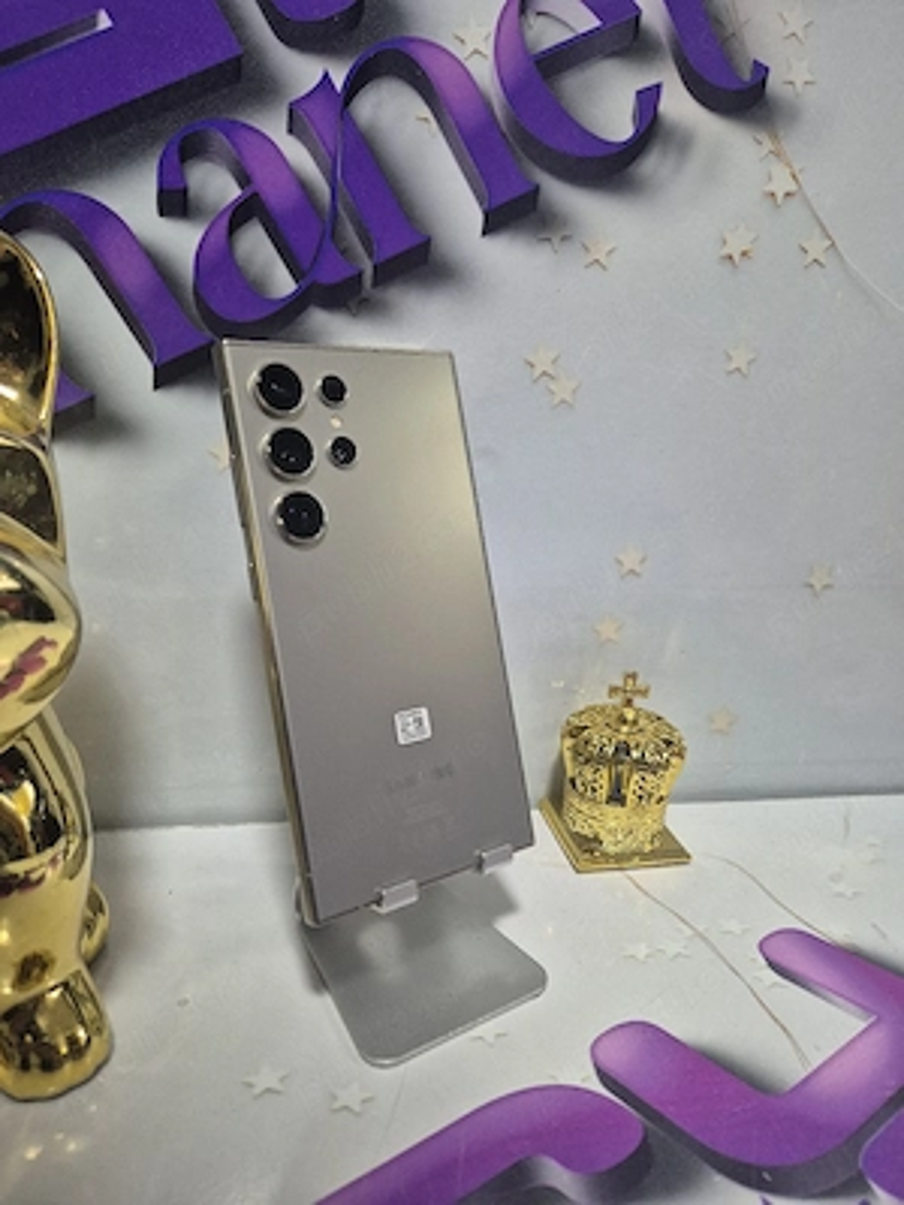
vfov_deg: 73.9
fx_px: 801
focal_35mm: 23
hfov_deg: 58.9
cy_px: 602
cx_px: 452
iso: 500
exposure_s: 1/100
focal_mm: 5.4
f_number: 1.8
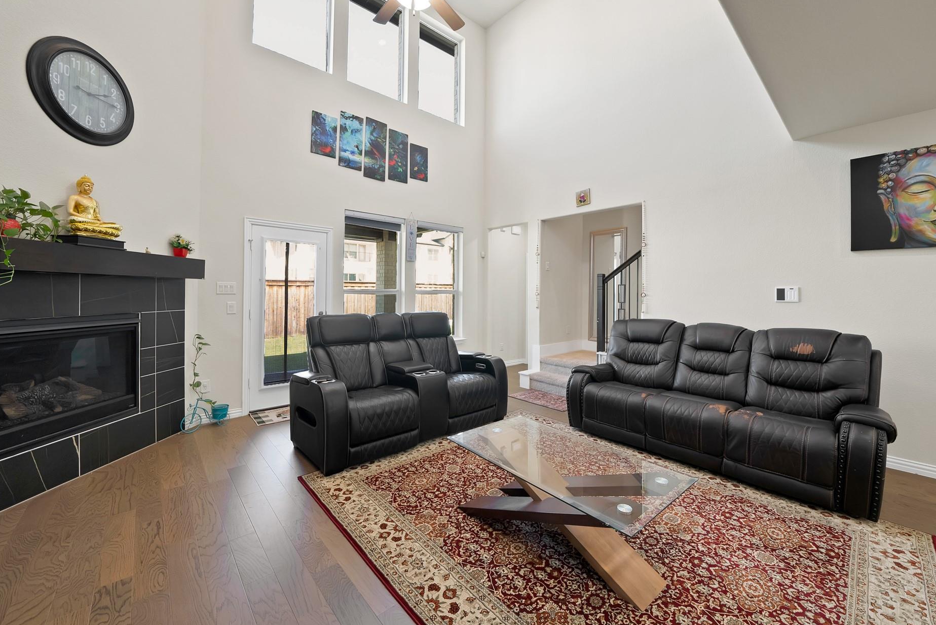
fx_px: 338
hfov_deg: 108.3
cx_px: 478
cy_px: 294
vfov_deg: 85.4
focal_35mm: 13
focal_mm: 12
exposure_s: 1/3
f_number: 9
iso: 640
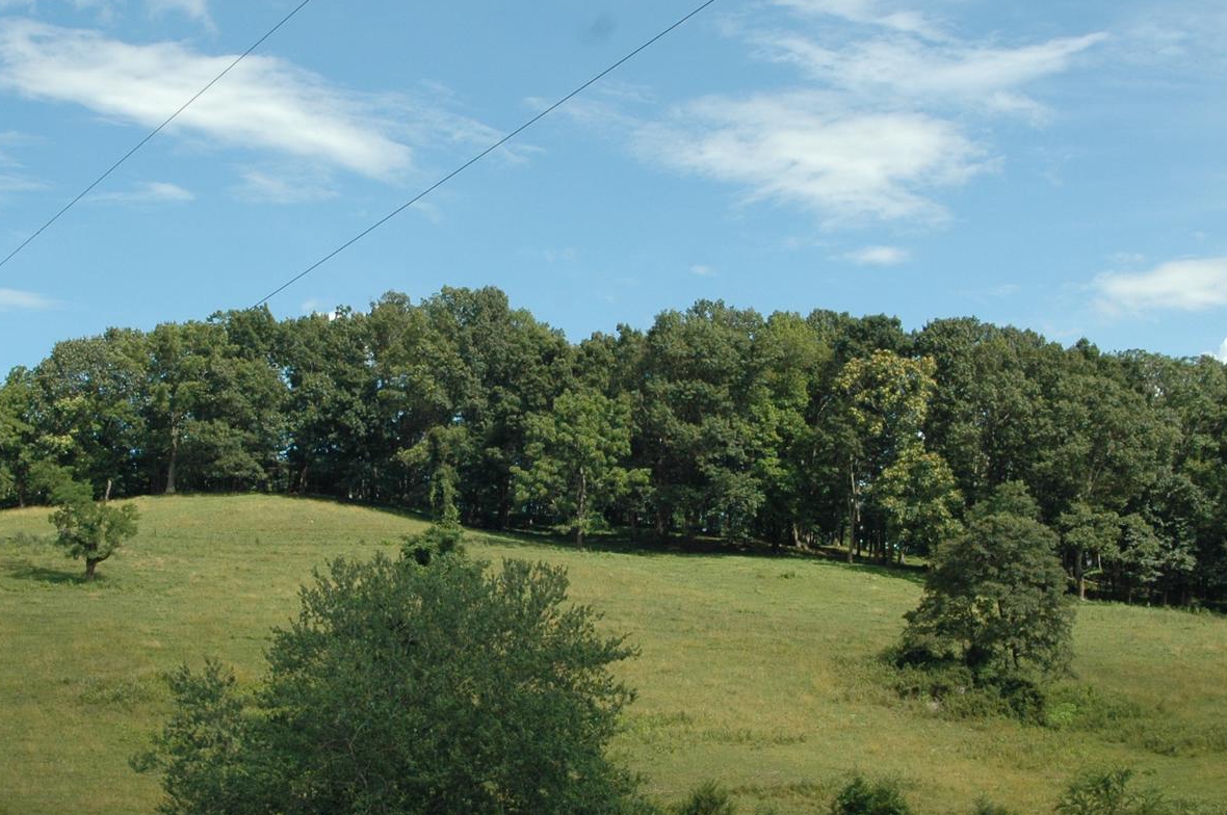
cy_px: 404
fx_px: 2038
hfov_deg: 33.2
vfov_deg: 22.6
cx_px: 422
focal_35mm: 60
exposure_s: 1/320
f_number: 9
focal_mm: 23
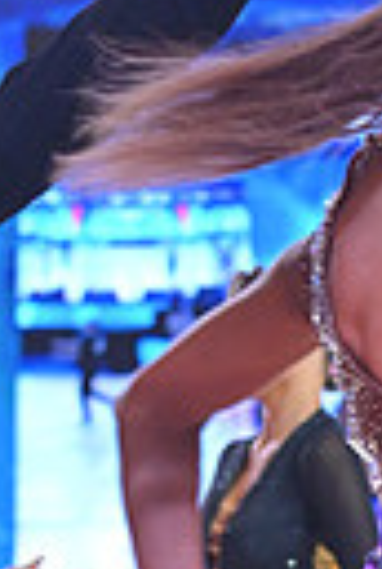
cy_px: 862
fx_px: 5002
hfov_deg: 4.4
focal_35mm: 316
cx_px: 7
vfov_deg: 6.4
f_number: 4
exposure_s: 1/250
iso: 2000
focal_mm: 70
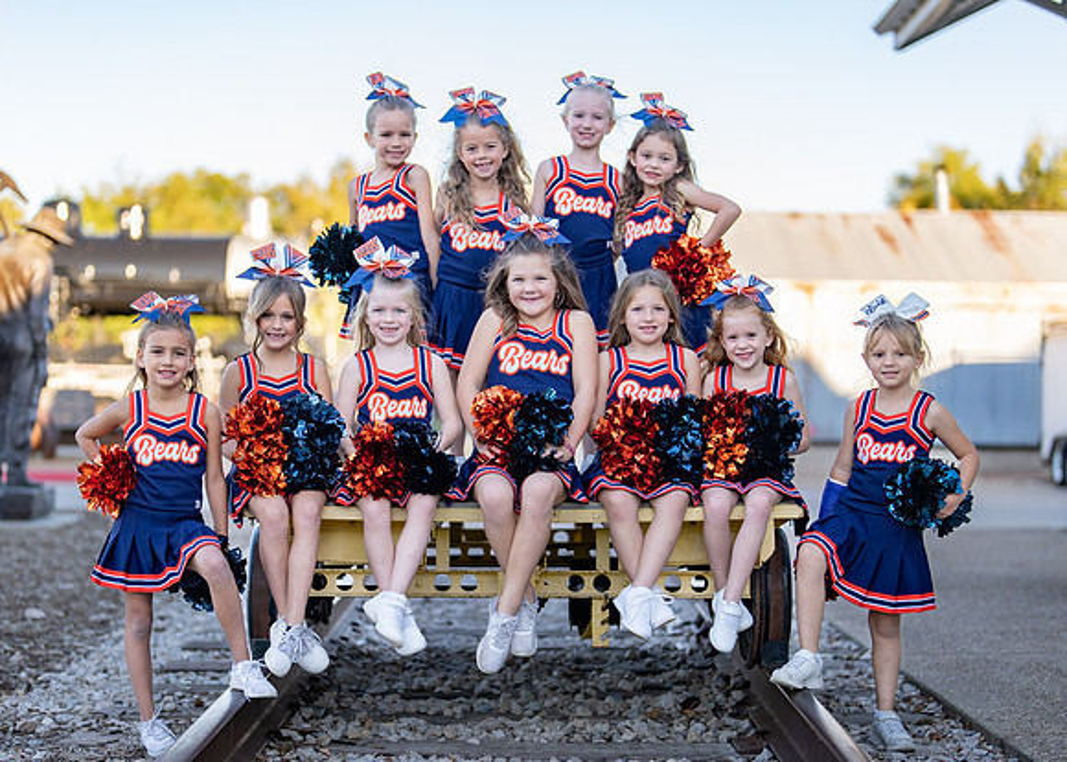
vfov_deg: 20.8
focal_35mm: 68
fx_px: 2070
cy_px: 454
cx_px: 532
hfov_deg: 28.9
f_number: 1.2
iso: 100
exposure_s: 1/1250
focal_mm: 50
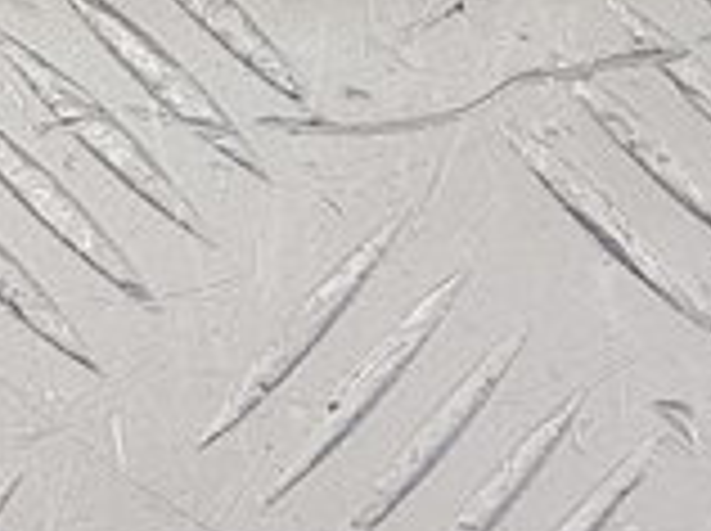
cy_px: -1022
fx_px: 3466
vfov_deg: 7.7
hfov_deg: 11.7
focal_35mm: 169
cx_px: 454
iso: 50
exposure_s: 1/100
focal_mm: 4.2
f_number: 1.7
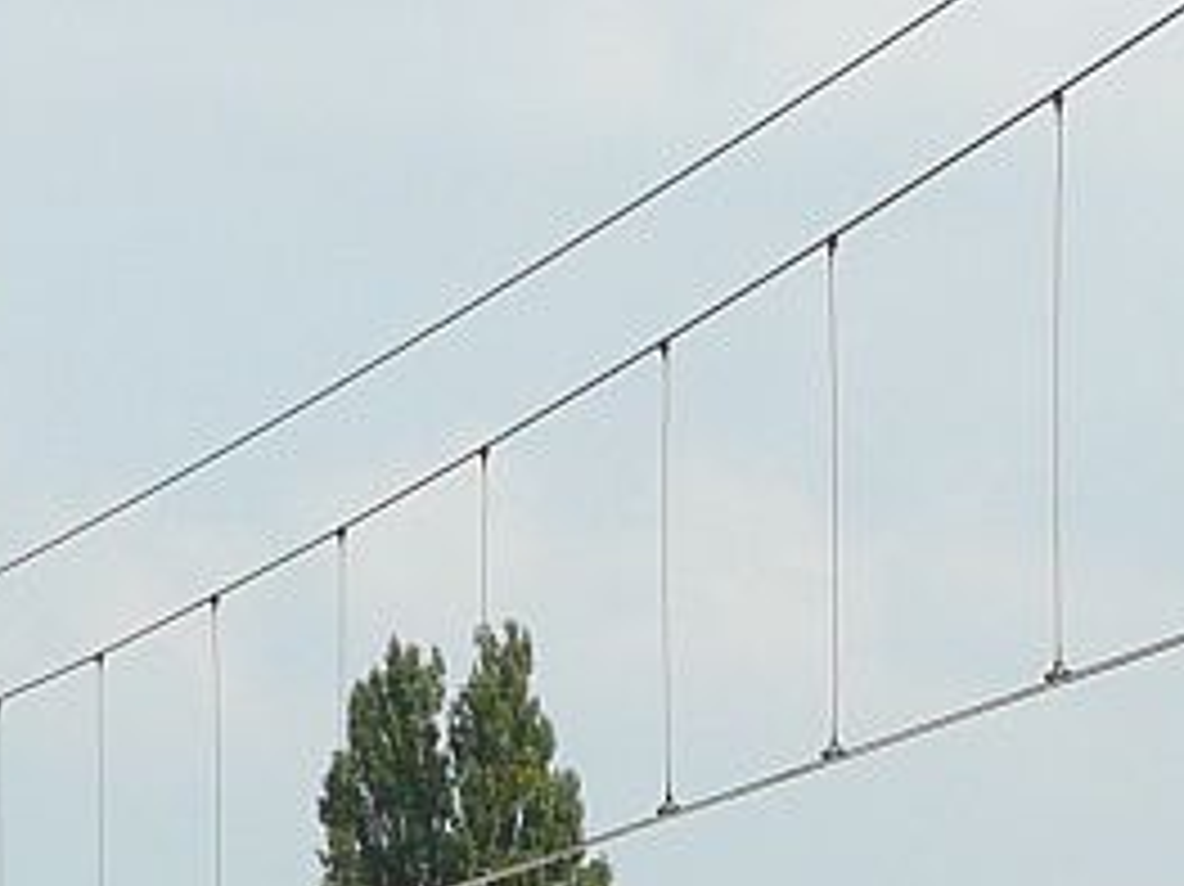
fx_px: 10154
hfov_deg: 6.7
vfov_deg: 4.9
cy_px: 1727
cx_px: 909
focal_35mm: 297
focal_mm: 10.9
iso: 100
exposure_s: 1/500
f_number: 6.3
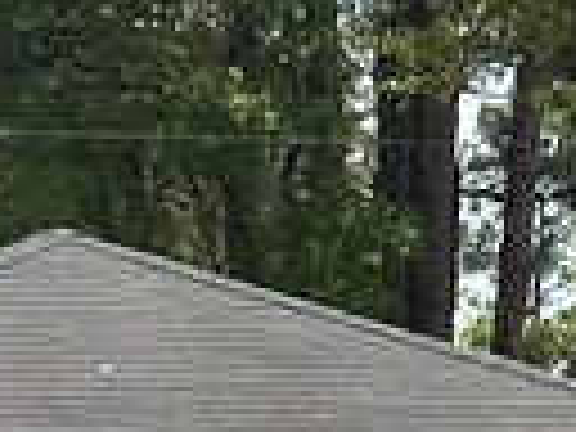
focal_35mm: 383
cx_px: -922
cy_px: 1040
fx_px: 6373
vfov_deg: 3.8
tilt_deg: -1.9
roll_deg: -1.1
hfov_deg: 5.0
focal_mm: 6.86
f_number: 1.78
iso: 64
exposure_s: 1/2667
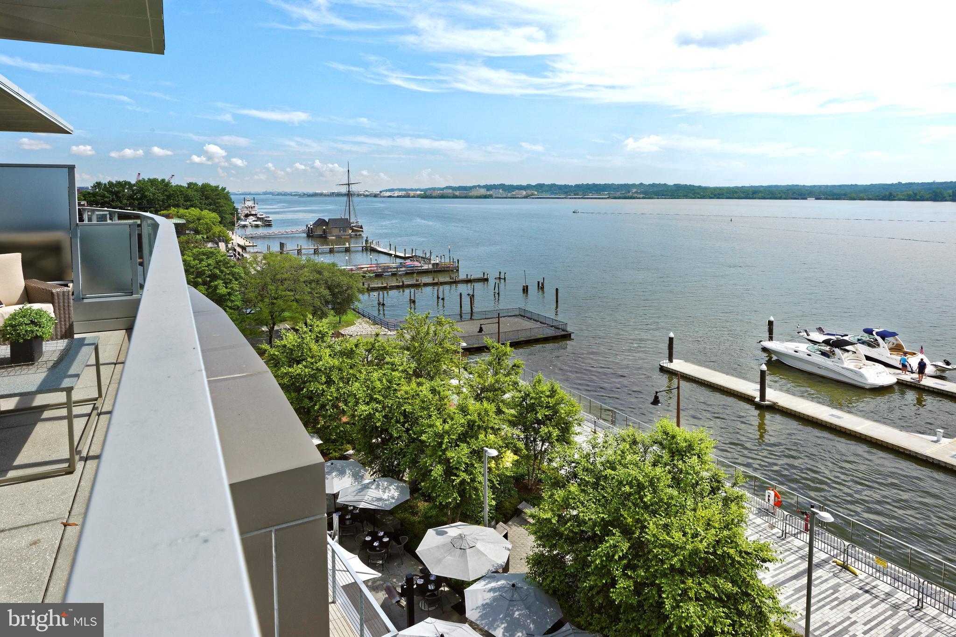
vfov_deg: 59.5
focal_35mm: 21
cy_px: 318
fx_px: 558
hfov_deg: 81.2
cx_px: 478
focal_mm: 21
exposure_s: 1/500
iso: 320
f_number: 13
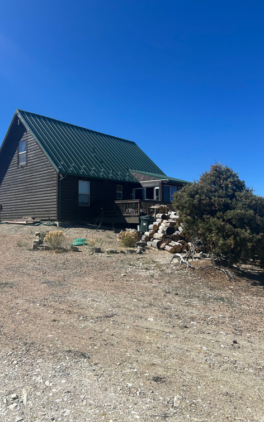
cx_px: 109
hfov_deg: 44.3
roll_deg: +1.3
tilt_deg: -4.2
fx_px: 323
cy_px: 209
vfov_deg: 66.5
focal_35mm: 28
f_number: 1.5
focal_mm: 5.7
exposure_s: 1/5587
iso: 50
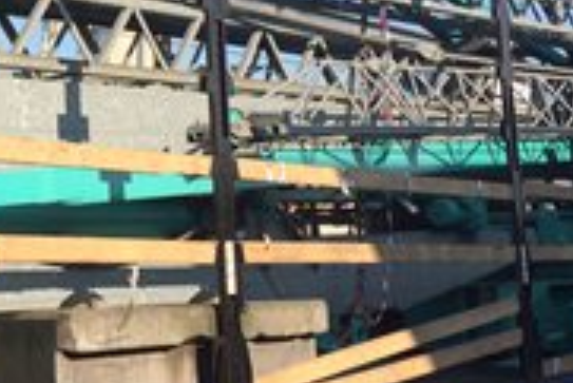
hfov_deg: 21.3
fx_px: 1465
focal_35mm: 92
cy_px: 104
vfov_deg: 14.8
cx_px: -11
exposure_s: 1/1208
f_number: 2.2
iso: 32
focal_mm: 4.12
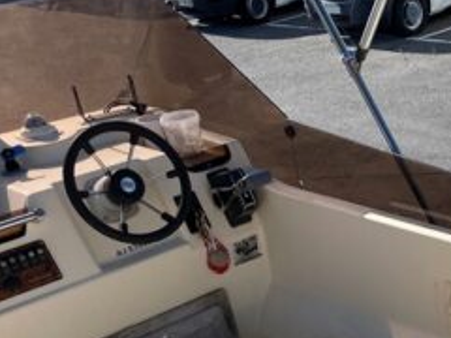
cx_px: 472
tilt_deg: -35.7
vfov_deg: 21.0
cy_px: 406
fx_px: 847
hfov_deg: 27.7
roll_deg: +7.8
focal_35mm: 65
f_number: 1.6
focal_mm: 4.2
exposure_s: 1/4132
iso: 32
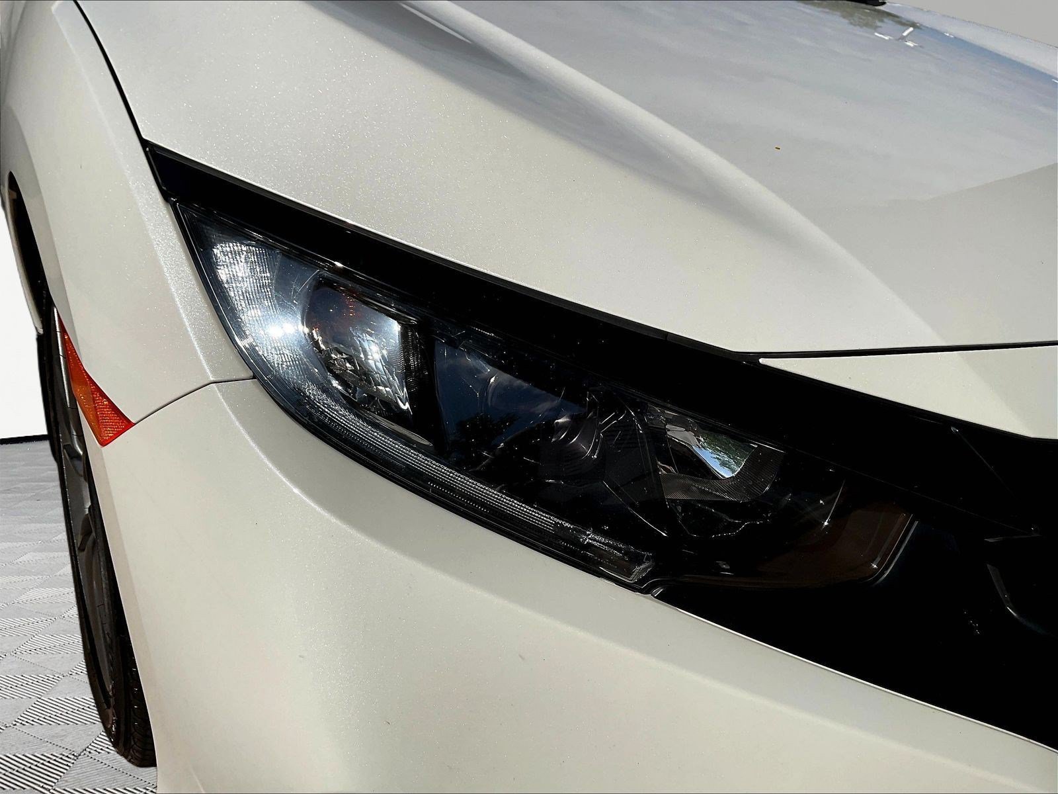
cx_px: 529
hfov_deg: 61.7
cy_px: 397
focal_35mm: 29
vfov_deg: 48.2
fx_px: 886
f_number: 1.8
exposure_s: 1/5814
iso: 20
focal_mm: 3
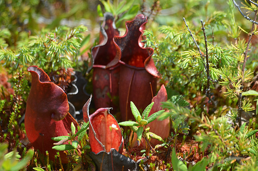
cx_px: 129
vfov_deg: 3.0
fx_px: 3218
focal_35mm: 450
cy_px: 86
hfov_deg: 4.6
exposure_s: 1/1000
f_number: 5.6
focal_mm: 300
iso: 500
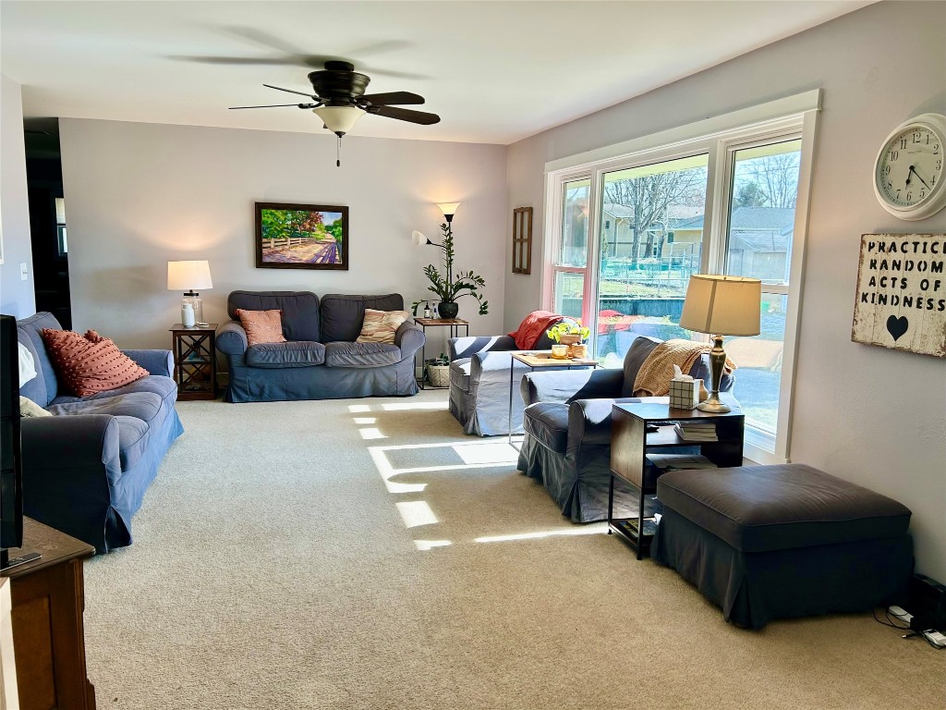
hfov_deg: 67.3
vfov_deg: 53.1
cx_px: 473
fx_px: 711
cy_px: 355
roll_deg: -3.3
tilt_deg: -10.5
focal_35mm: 26
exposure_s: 1/198
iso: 40
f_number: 1.5
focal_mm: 5.7
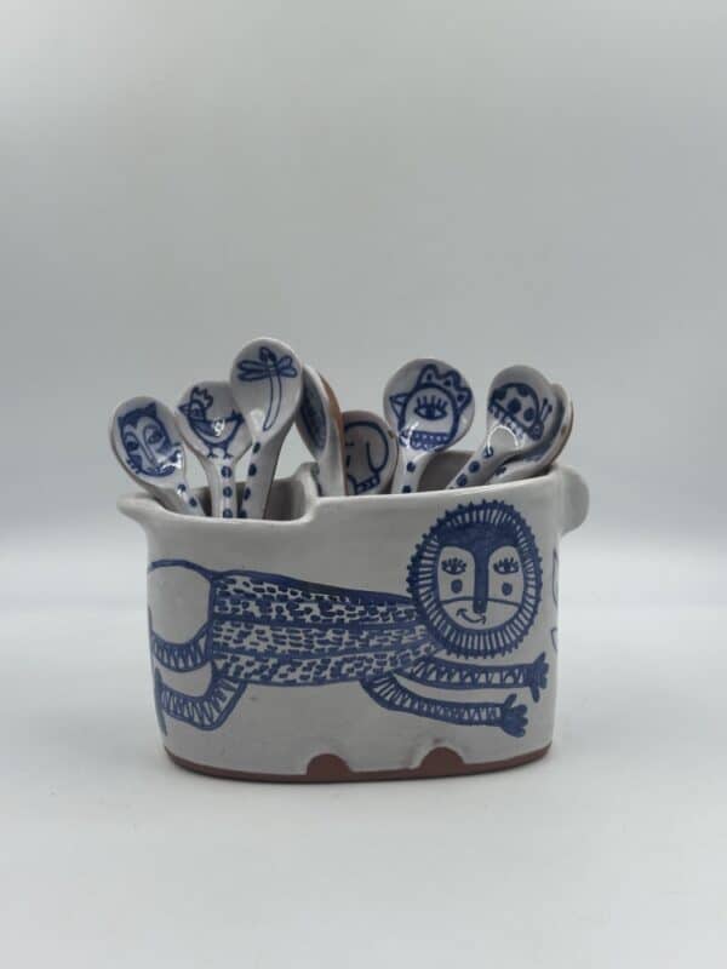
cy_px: 484
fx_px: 1344
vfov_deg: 39.7
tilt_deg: -11.2
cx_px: 364
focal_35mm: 48
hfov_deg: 30.3
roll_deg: -1.0
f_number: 1.78
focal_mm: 6.86
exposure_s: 1/458
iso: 64
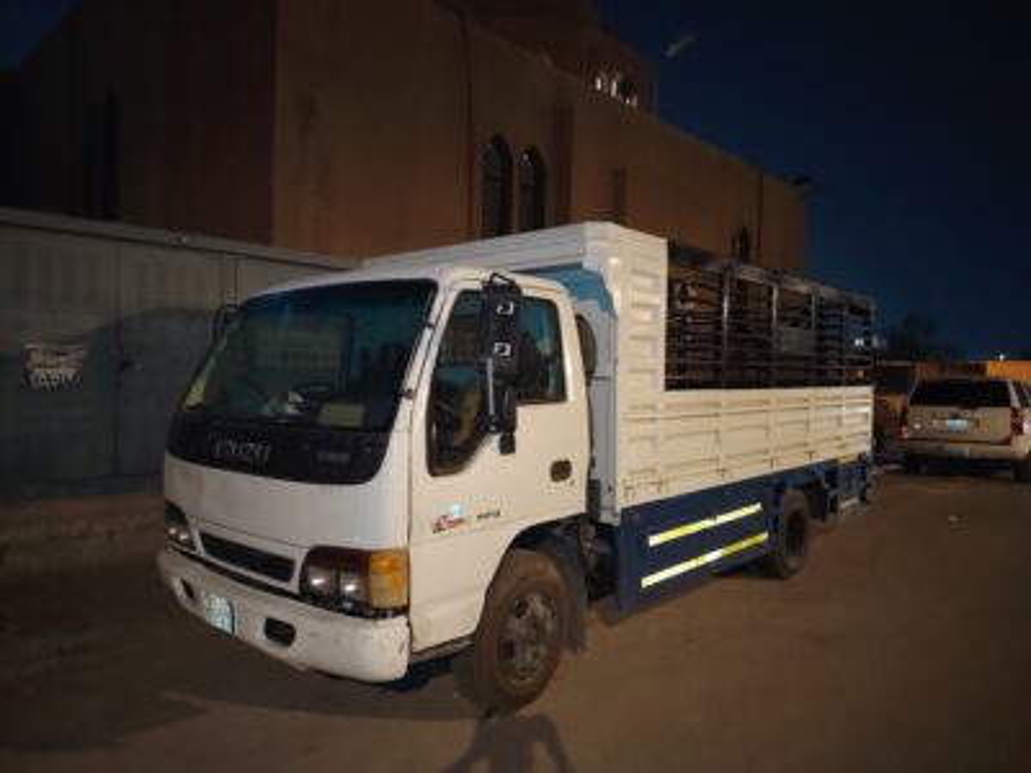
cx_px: 516
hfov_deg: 71.6
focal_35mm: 24
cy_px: 386
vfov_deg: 56.8
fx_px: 715
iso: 7488
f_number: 1.75
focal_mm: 5.25
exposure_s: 1/16.7
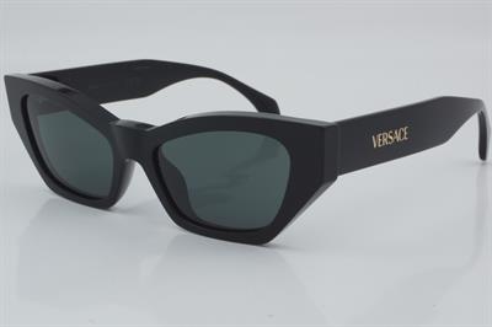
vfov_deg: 16.5
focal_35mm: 82
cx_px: 246
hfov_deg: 24.6
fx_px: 1127
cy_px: 164
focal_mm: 55
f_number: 29
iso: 100
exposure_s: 1/4
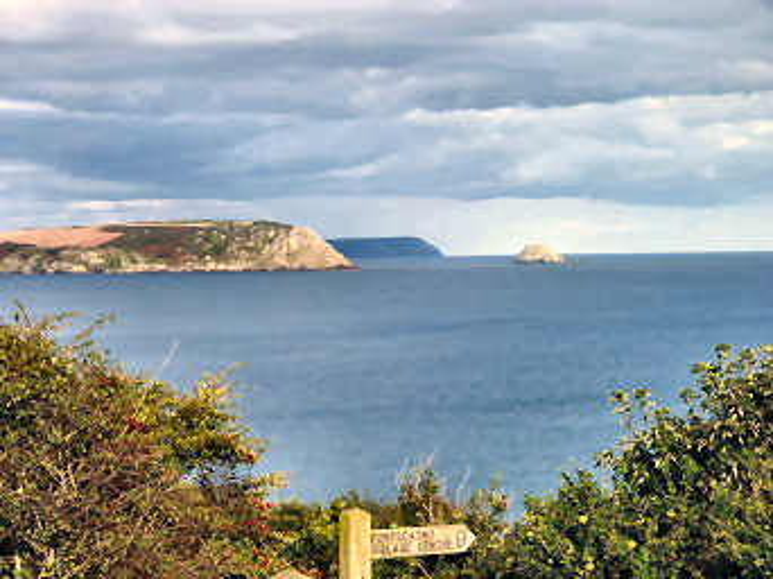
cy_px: 290
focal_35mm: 105
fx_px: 2343
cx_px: 386
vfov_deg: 14.1
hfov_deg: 18.7
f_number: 5
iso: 80
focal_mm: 18.7
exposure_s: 1/320
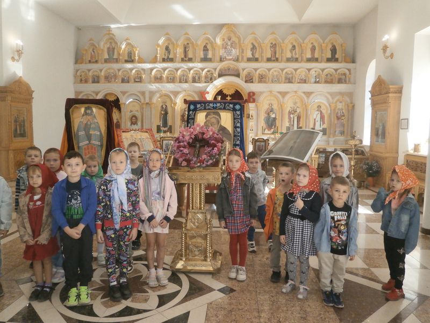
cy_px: 162
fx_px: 323
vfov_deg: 53.1
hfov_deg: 67.3
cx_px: 215
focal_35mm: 26
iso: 400
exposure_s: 1/250
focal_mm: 4.7
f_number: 2.8
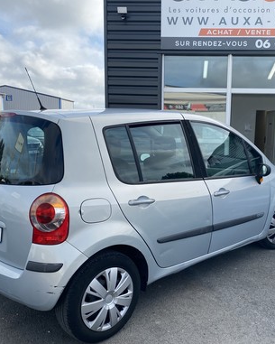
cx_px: 178
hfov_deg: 42.9
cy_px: 172
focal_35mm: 34
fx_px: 346
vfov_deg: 52.8
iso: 32
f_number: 1.8
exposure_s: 1/1447
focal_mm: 4.25
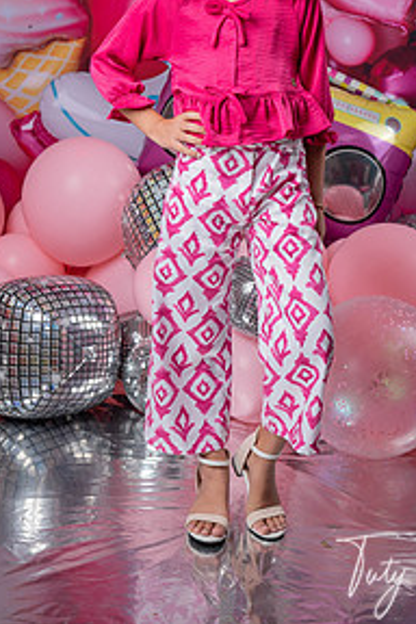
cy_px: 156
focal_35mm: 78
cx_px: 245
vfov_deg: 25.7
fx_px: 1352
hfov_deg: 17.5
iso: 100
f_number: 4.5
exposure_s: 1/100
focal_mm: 50
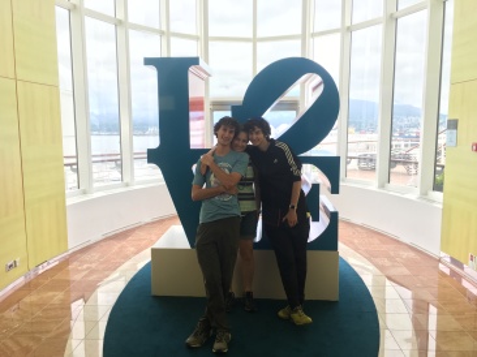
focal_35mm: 29
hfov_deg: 61.7
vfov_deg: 48.2
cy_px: 178
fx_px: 399
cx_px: 238
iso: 32
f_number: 2.2
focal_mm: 4.15
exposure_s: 1/120
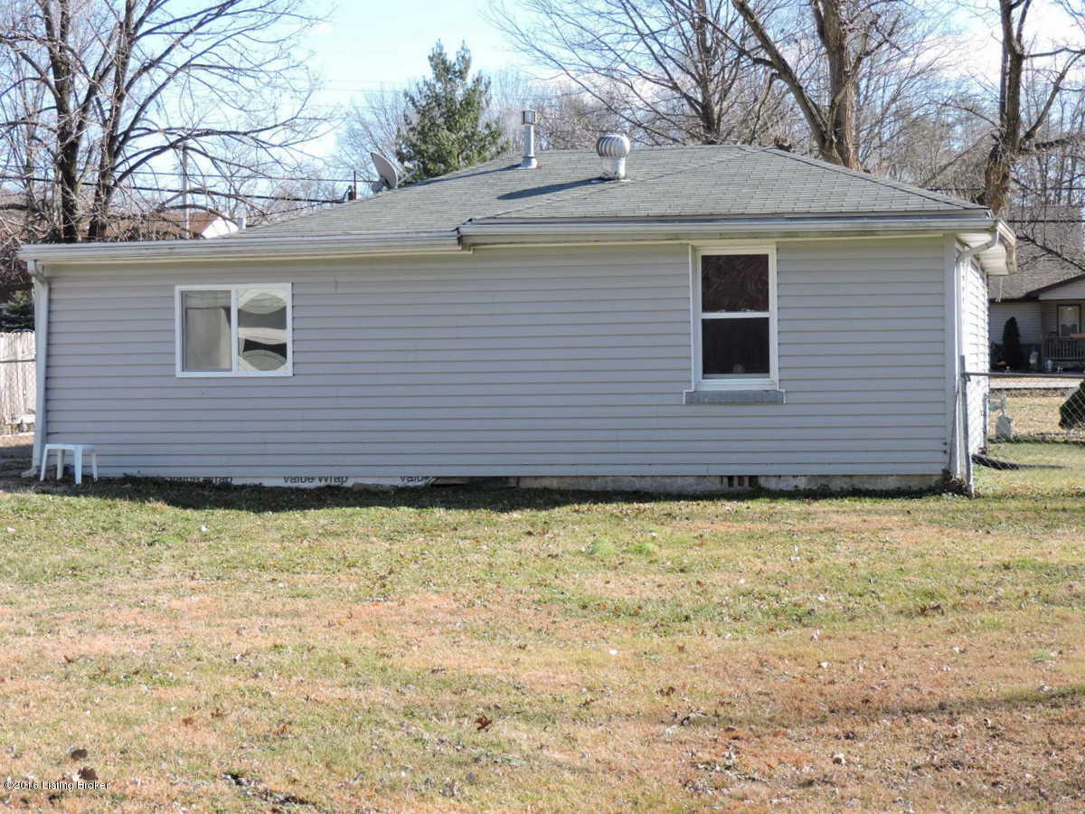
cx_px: 542
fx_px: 2194
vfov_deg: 21.0
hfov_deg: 27.8
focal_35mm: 70
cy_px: 407
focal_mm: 12.5
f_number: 3.9
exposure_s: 1/250
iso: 100
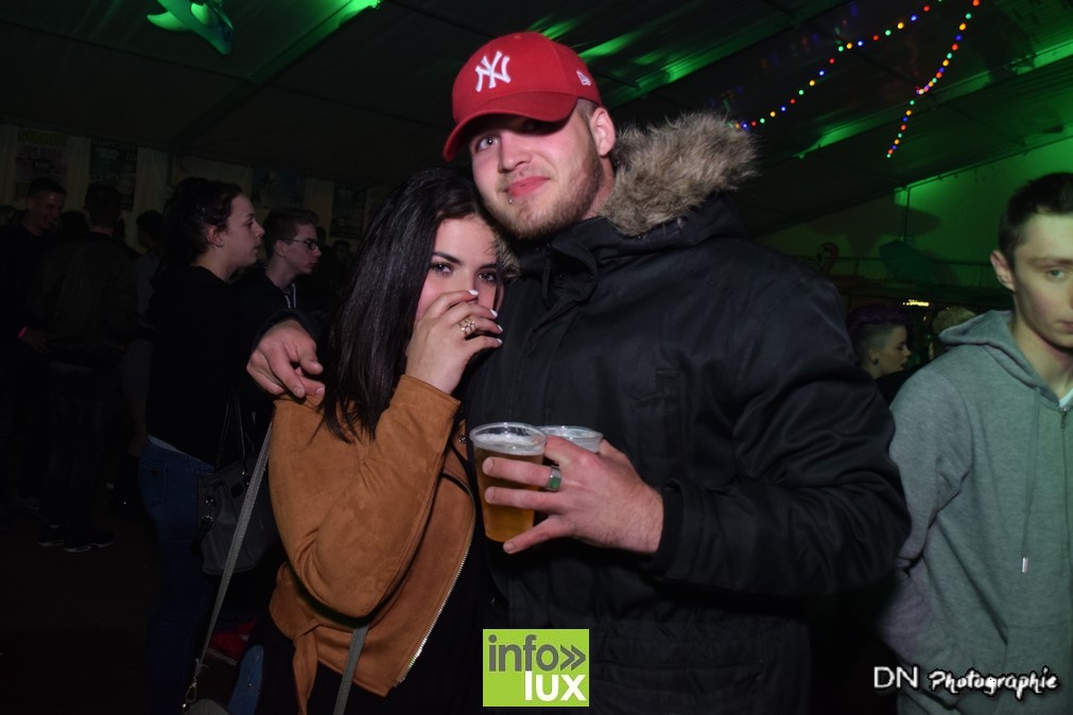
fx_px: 939
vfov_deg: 41.7
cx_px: 536
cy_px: 358
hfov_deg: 59.5
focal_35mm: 32
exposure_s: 1/40
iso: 1250
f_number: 3.5
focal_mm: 21
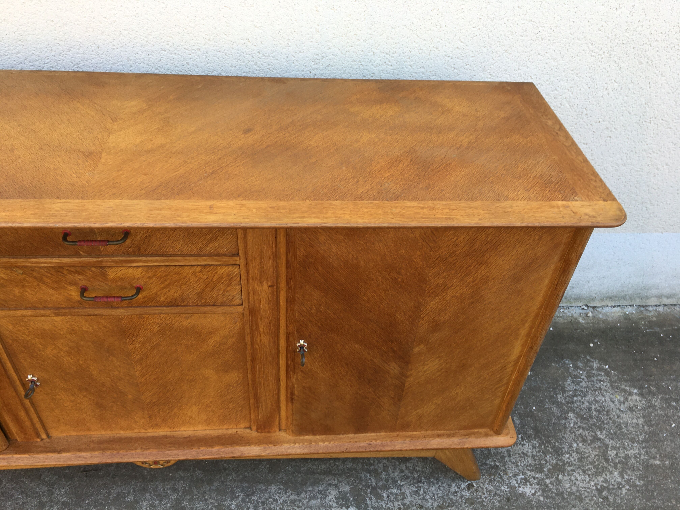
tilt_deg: -42.6
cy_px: 255
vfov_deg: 48.2
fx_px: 570
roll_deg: -4.4
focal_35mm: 29
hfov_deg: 61.7
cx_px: 340
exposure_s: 1/100
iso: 25
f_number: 2.2
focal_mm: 4.15
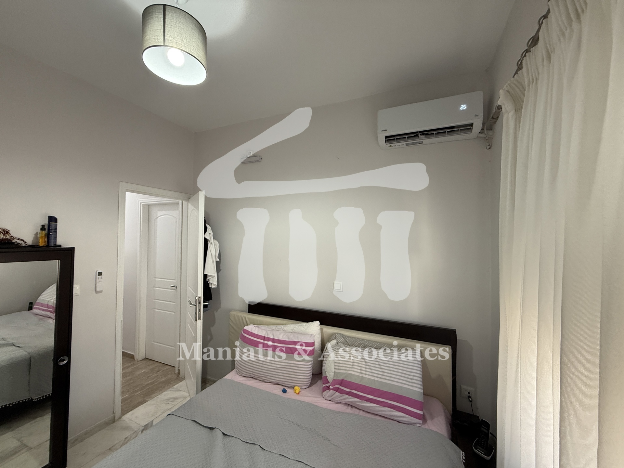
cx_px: 312
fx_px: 252
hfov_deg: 102.1
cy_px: 234
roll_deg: -0.5
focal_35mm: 14
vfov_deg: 85.7
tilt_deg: +1.5
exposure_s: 1/100
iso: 200
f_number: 2.2
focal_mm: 2.22
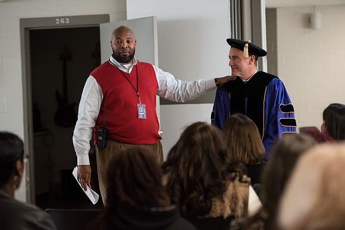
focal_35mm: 90
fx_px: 863
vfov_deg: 15.2
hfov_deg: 22.6
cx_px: 172
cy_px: 115
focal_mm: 90
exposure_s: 1/320
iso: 2500
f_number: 3.2
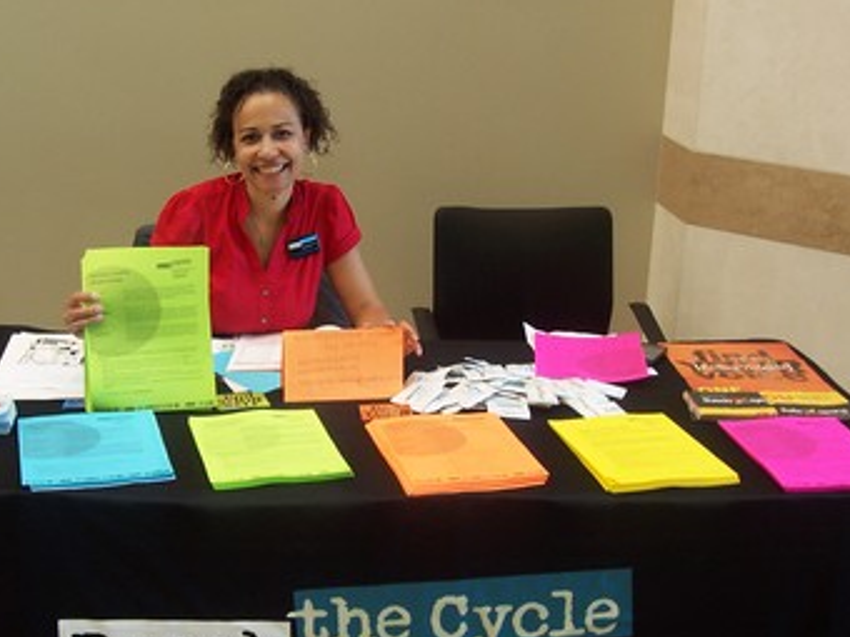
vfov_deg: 29.0
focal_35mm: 50
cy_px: 403
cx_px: 335
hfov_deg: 38.0
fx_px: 1228
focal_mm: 5.6
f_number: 2.8
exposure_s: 1/60
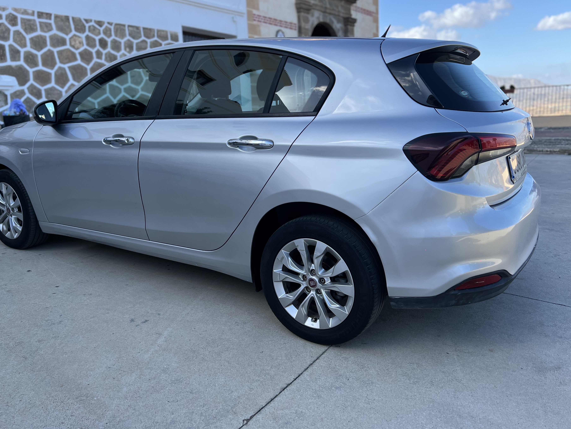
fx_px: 478
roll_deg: +3.0
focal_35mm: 29
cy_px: 198
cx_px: 270
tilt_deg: -9.2
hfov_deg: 61.6
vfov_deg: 48.2
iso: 50
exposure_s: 1/1089
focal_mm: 5.7
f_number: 1.5
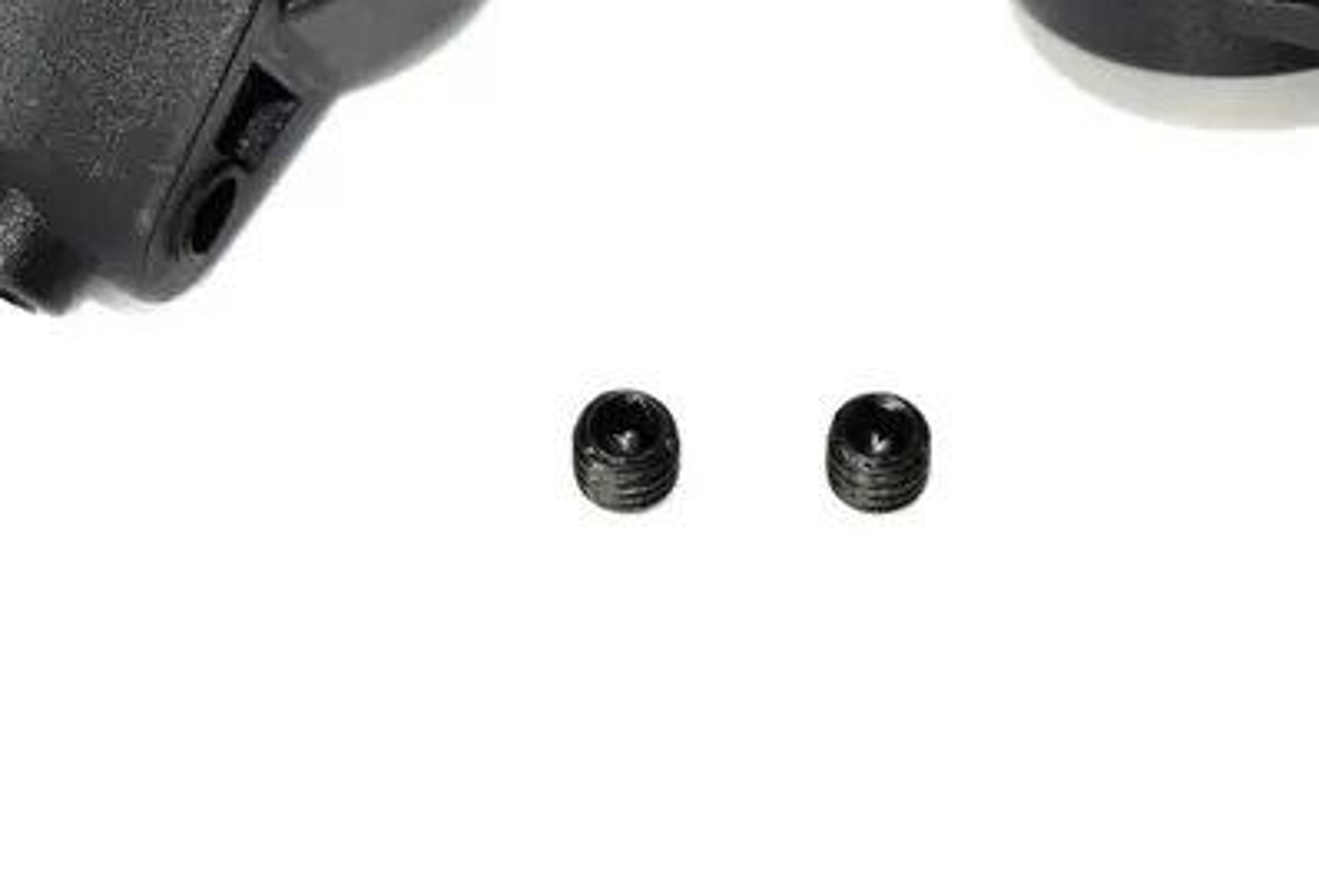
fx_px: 6079
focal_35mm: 166
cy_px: 33
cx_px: 766
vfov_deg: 8.2
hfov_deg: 12.4
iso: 100
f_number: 5.6
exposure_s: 1/125
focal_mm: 55
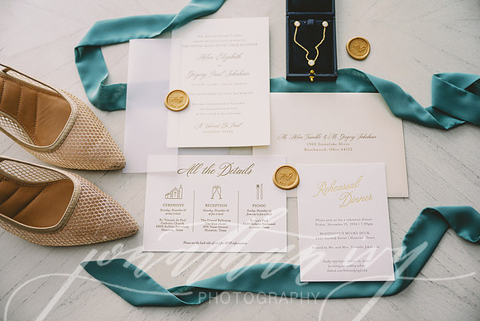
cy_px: 160
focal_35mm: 41
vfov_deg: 32.6
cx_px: 240
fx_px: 547
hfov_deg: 47.4
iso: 320
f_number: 2.8
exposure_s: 1/125
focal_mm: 41
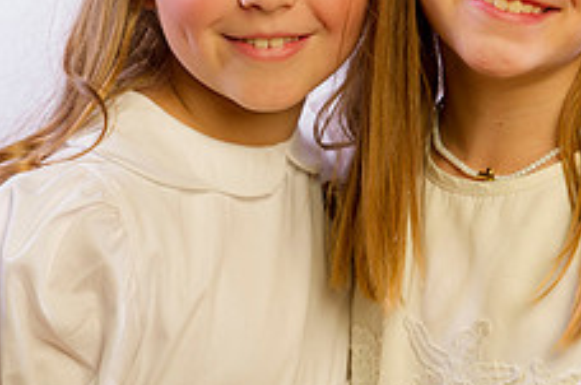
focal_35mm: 158
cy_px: 56
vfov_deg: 8.6
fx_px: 2545
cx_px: 392
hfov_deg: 13.0
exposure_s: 1/200
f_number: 8
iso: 100
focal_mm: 62
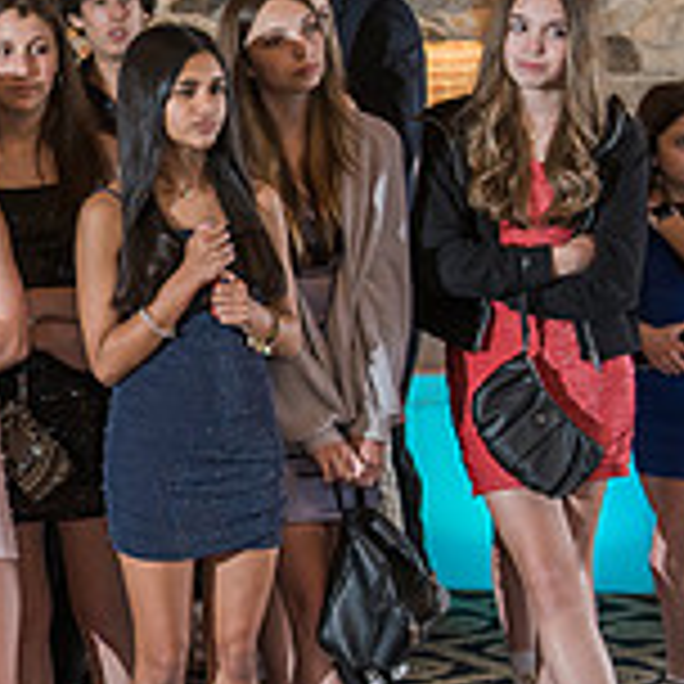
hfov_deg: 13.7
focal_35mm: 123
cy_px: 182
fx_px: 2750
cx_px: -202
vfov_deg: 14.1
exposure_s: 1/100
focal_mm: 38
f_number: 4
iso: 1000
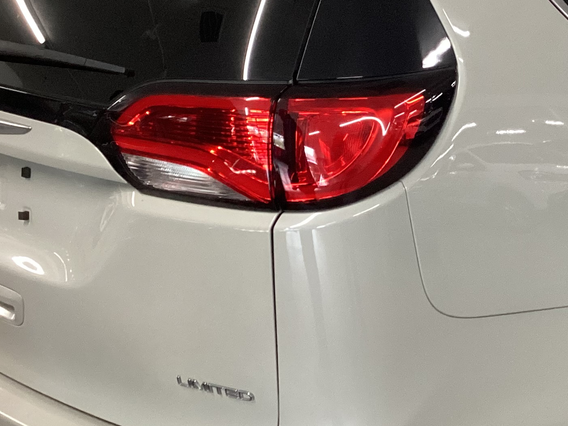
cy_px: 168
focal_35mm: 72
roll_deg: +0.3
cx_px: 479
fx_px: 1182
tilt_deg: -17.8
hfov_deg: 26.4
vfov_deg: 20.4
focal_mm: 3.3
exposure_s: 1/60
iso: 250
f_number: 2.4
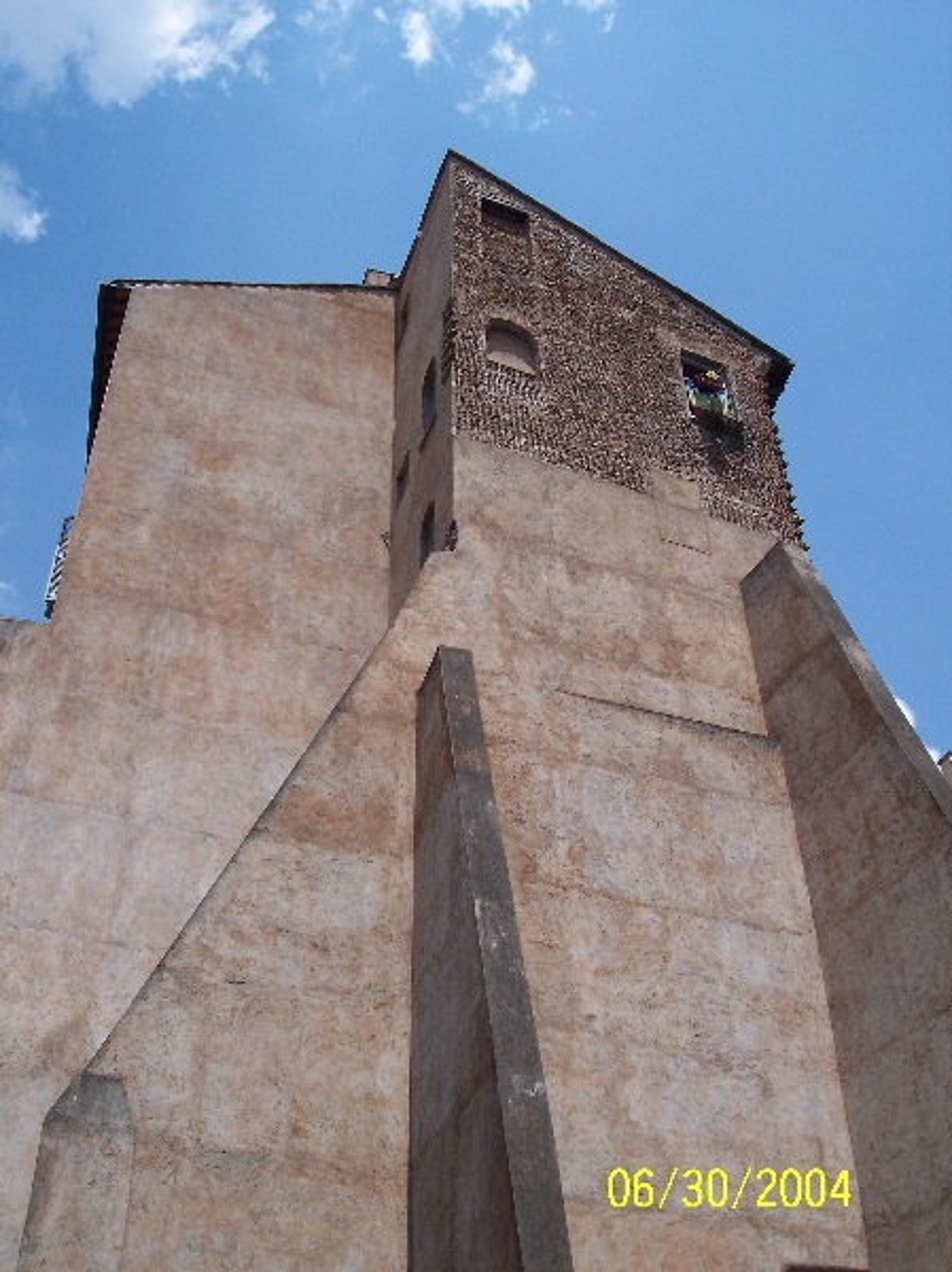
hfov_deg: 37.7
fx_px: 1395
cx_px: 476
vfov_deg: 49.0
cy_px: 636
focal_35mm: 38
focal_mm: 8
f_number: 4.8
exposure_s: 1/1000
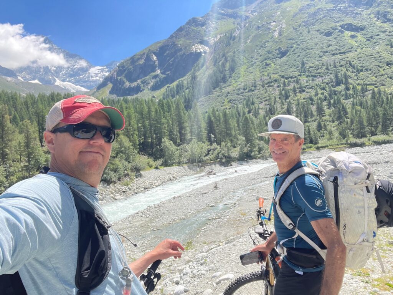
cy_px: 148
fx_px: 261
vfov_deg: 58.9
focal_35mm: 23
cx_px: 196
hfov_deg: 73.9
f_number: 2.2
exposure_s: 1/684
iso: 25
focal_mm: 2.71
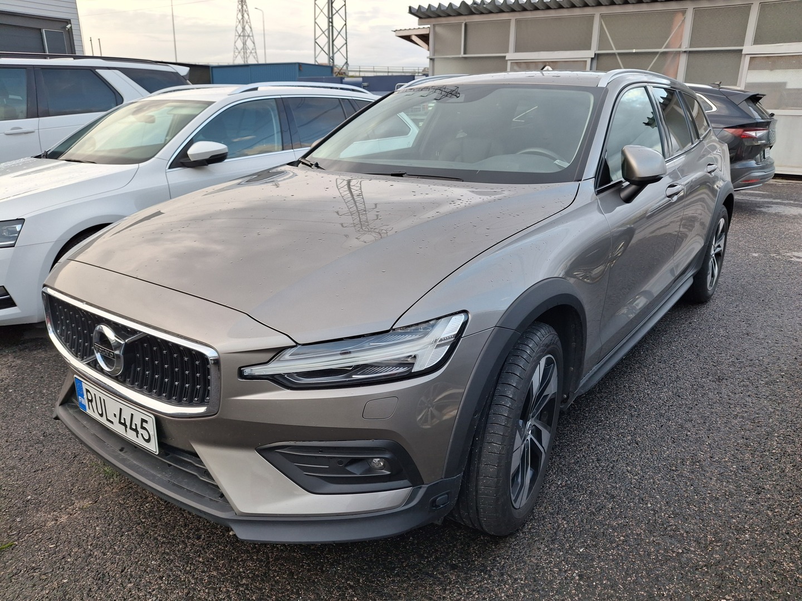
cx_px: 401
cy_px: 300
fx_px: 579
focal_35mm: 25
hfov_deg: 69.4
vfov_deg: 54.9
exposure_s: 1/216
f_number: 1.8
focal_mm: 4.69
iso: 32
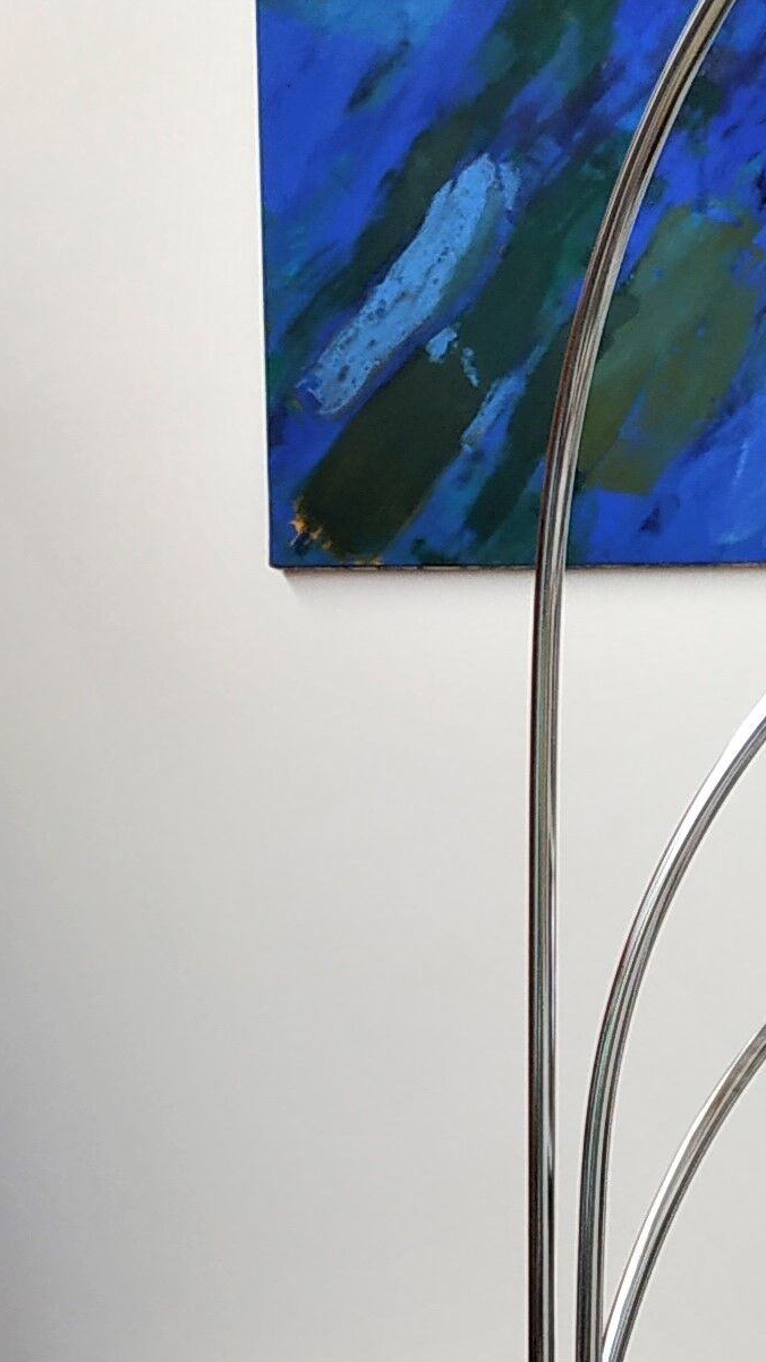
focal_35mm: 87
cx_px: 1016
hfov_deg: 13.4
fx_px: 3142
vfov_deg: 23.8
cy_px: 1231
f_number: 1.9
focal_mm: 3.94
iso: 160
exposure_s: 1/50
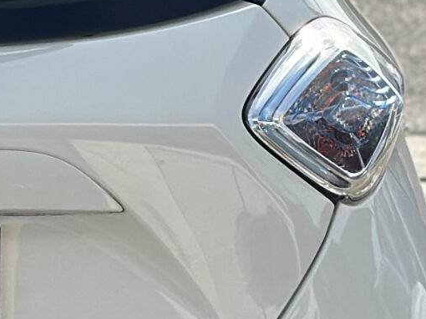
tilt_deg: -10.6
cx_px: -112
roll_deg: +0.1
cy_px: 149
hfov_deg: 8.1
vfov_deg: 6.2
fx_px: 2964
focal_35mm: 241
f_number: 1.78
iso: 100
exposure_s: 1/6623
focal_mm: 6.86
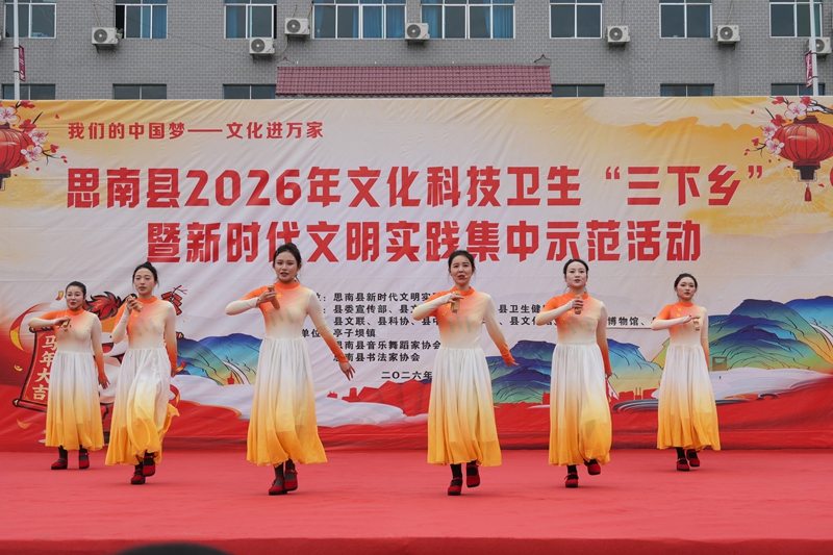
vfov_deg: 23.8
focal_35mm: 57
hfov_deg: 35.1
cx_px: 416
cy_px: 278
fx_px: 1319
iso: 100
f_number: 8
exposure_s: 1/200
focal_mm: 38
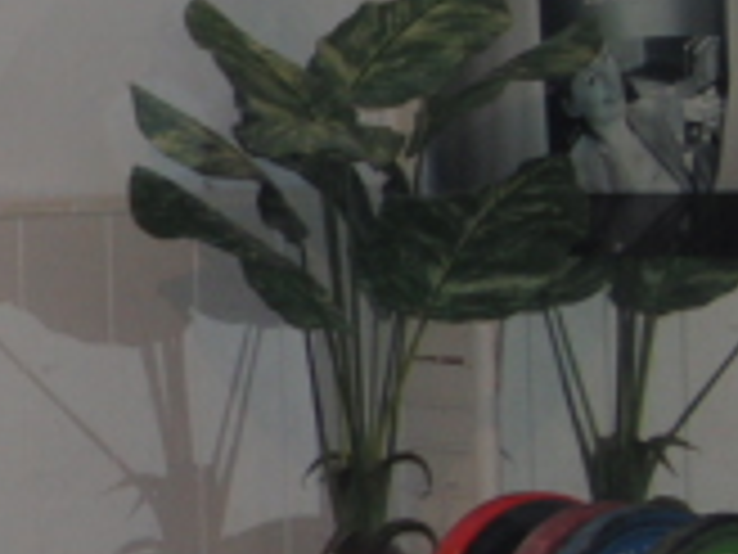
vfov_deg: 7.8
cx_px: -594
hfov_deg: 9.8
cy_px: 230
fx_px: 4072
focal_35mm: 191
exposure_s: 1/60
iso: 100
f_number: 3.3
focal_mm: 8.7
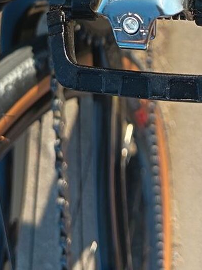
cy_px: -22
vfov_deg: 29.3
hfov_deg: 24.3
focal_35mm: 60
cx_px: 132
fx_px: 468
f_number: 1.75
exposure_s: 1/600
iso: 324
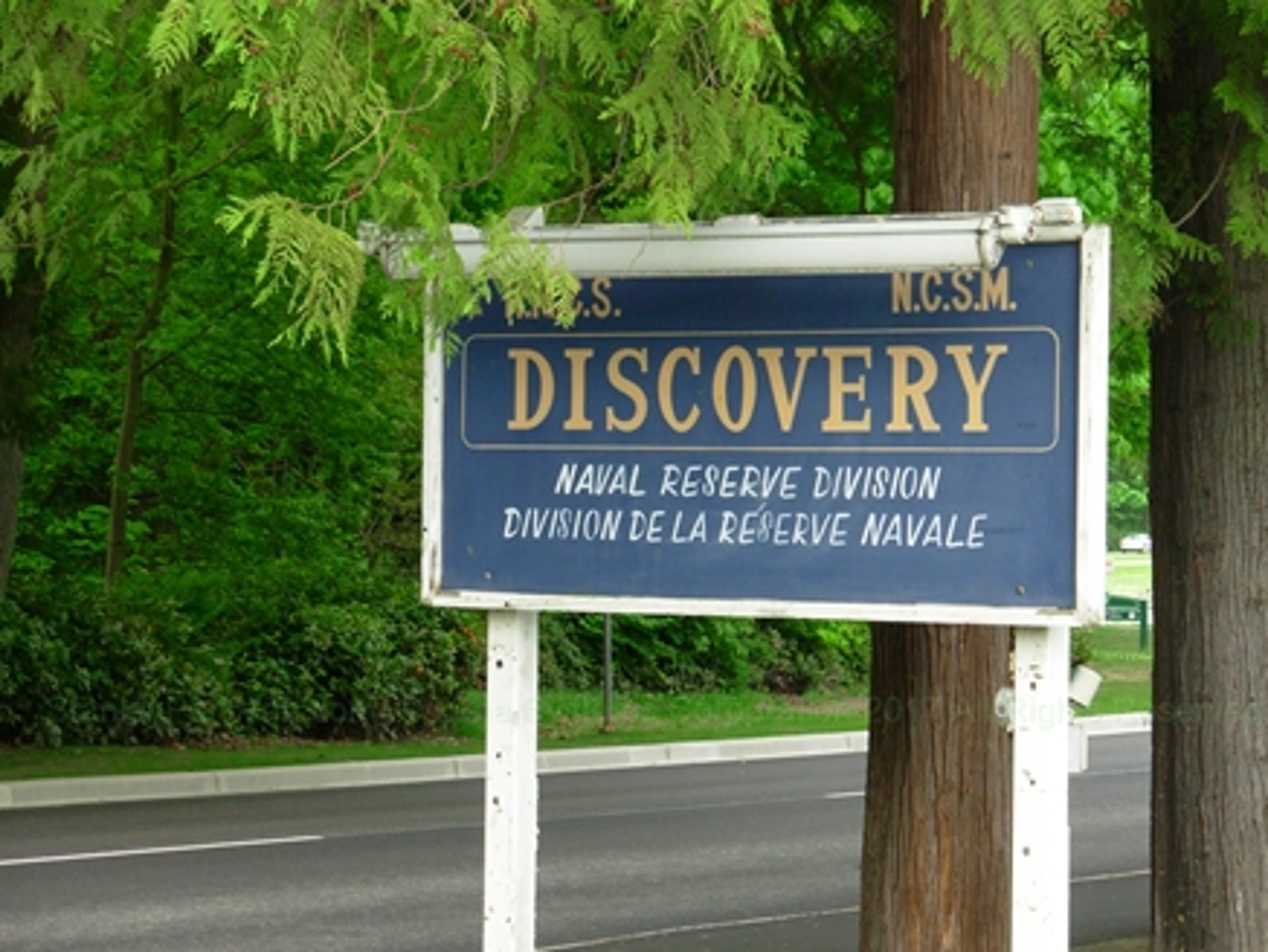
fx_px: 4507
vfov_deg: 12.1
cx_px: 656
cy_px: 459
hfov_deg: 16.0
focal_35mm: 123
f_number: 4.2
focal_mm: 18.6
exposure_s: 1/105
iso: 71
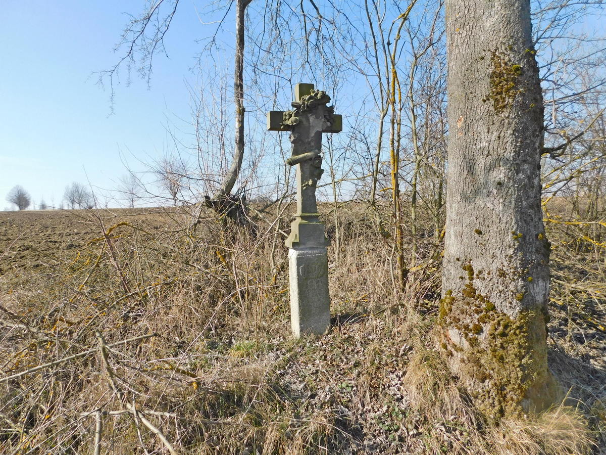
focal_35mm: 23
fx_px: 403
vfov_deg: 58.9
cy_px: 228
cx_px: 303
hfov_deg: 73.9
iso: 125
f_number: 3
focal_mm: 4
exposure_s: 1/1000
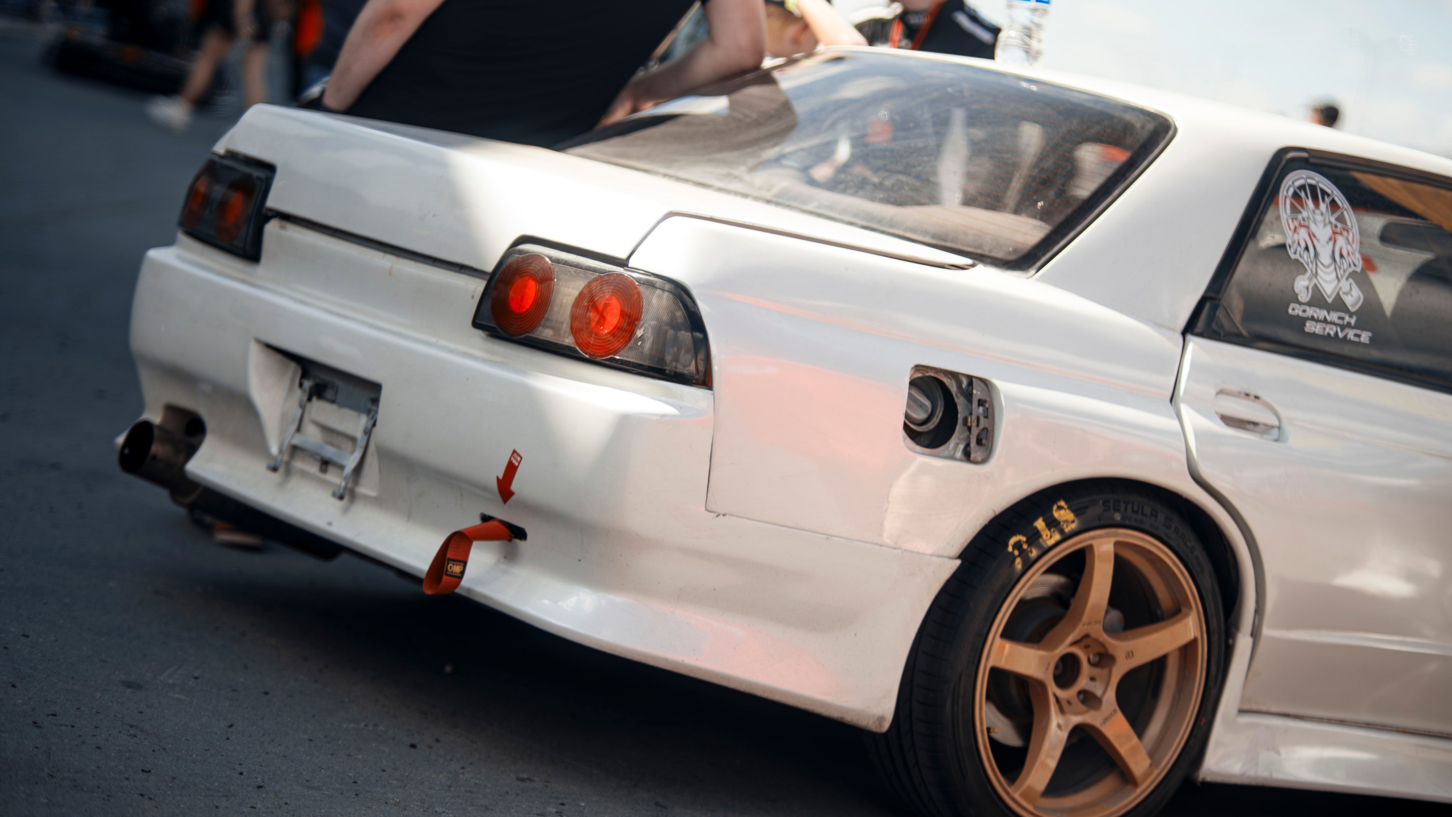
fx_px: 3428
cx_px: 726
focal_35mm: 89
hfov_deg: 23.9
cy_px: 408
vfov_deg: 13.6
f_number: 1.8
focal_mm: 85
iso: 100
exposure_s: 1/200
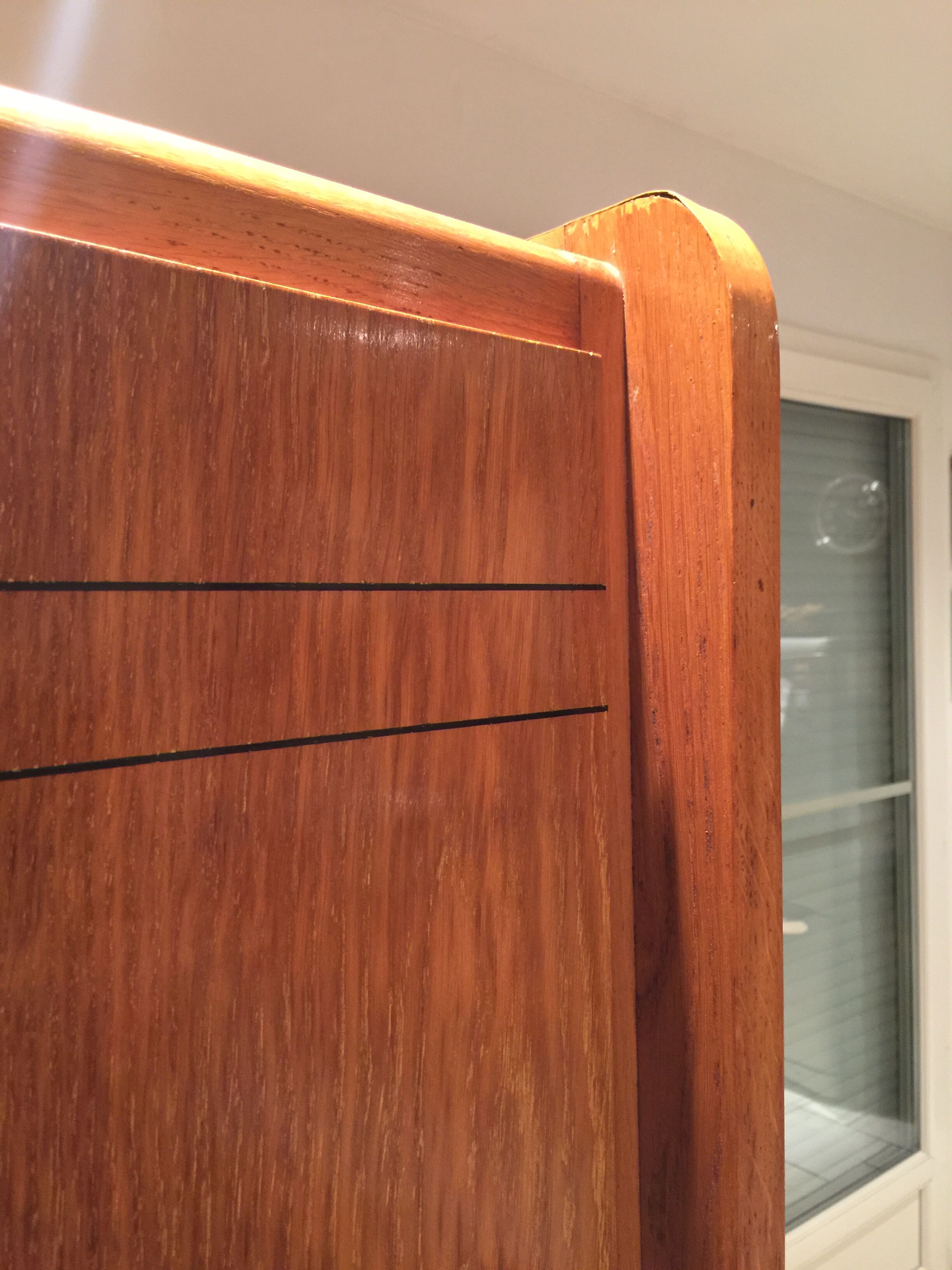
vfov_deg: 61.7
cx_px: 476
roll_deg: -0.2
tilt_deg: -0.2
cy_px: 635
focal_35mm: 29
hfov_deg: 48.2
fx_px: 1063
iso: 100
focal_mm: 4.15
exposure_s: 1/10
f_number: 2.2
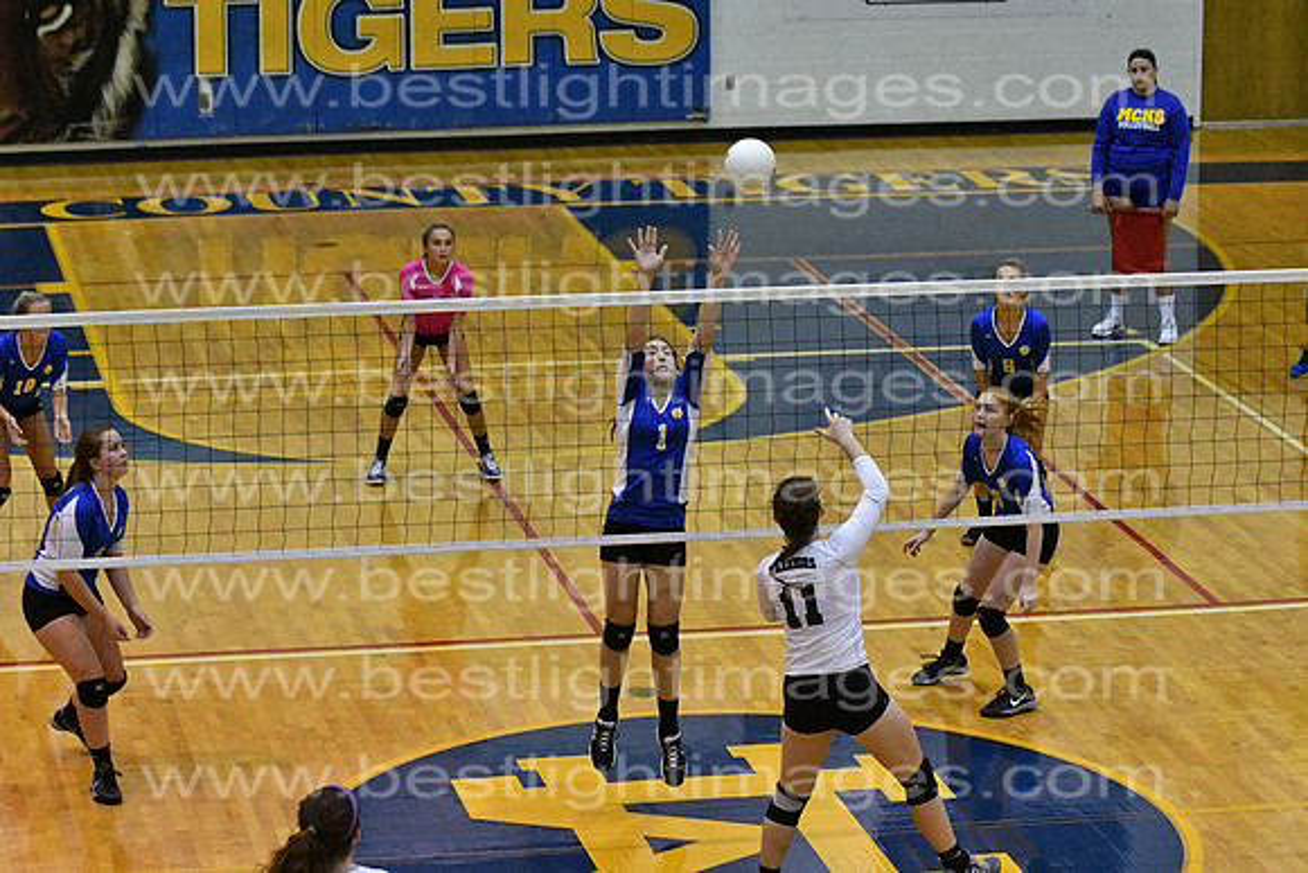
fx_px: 7631
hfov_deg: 9.8
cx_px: 654
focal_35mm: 210
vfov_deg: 6.5
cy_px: 436
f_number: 4
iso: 8000
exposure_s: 1/640
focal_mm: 140
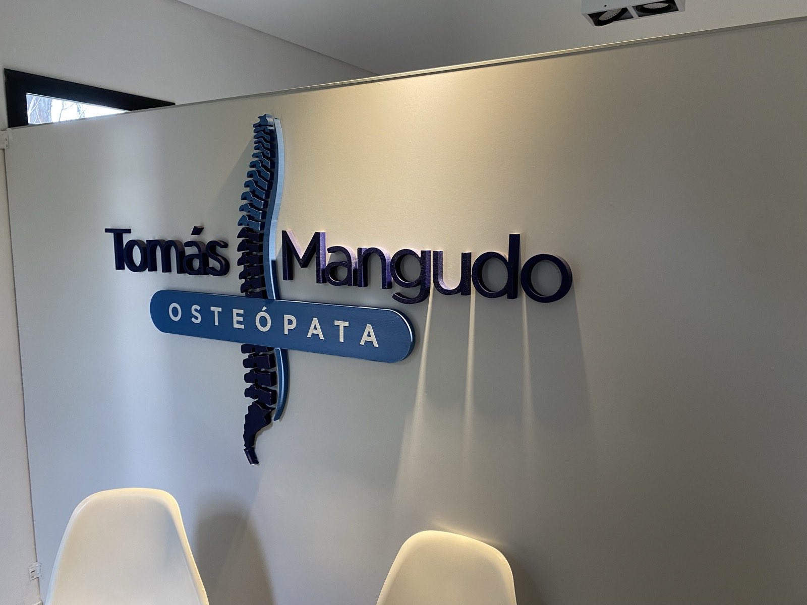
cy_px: 302
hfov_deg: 67.3
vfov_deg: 53.1
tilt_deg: -8.4
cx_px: 404
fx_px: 606
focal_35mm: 26
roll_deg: +0.1
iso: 80
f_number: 1.8
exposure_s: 1/50
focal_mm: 4.25
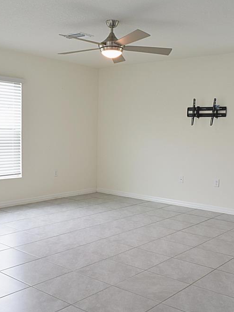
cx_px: 114
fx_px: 361
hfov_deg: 36.0
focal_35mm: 40
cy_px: 156
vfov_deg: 46.8
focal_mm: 18
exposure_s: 1/6
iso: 200
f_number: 11
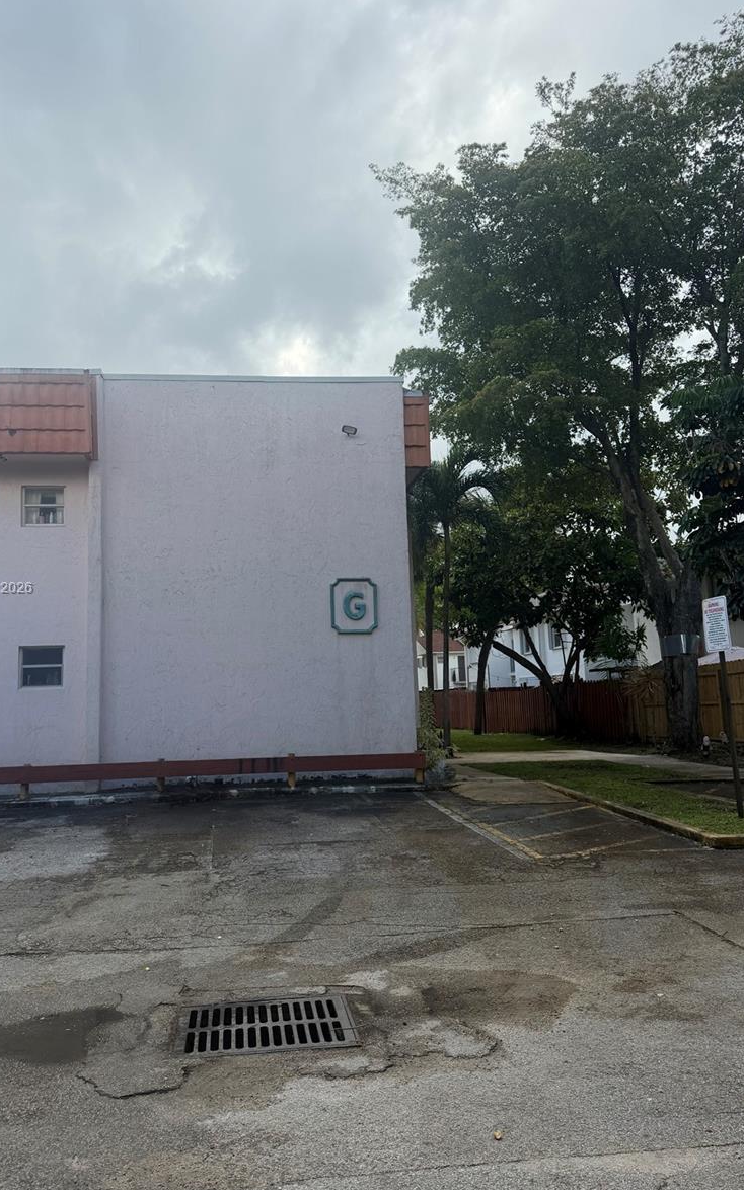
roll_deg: +1.1
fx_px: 843
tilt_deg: +6.3
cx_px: 301
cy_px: 589
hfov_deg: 47.4
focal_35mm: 26
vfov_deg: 70.4
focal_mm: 6.76
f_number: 1.78
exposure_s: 1/2703
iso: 80
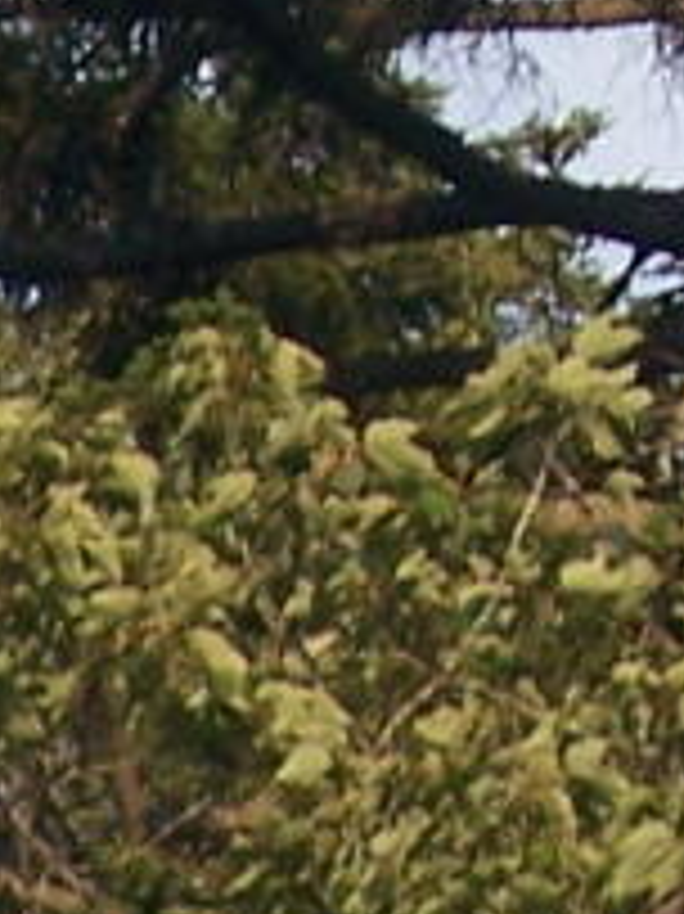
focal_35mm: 1406
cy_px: -736
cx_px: 1548
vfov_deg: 1.4
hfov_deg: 1.1
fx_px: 37082
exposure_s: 1/500
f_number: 3.2
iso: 80
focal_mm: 34.6
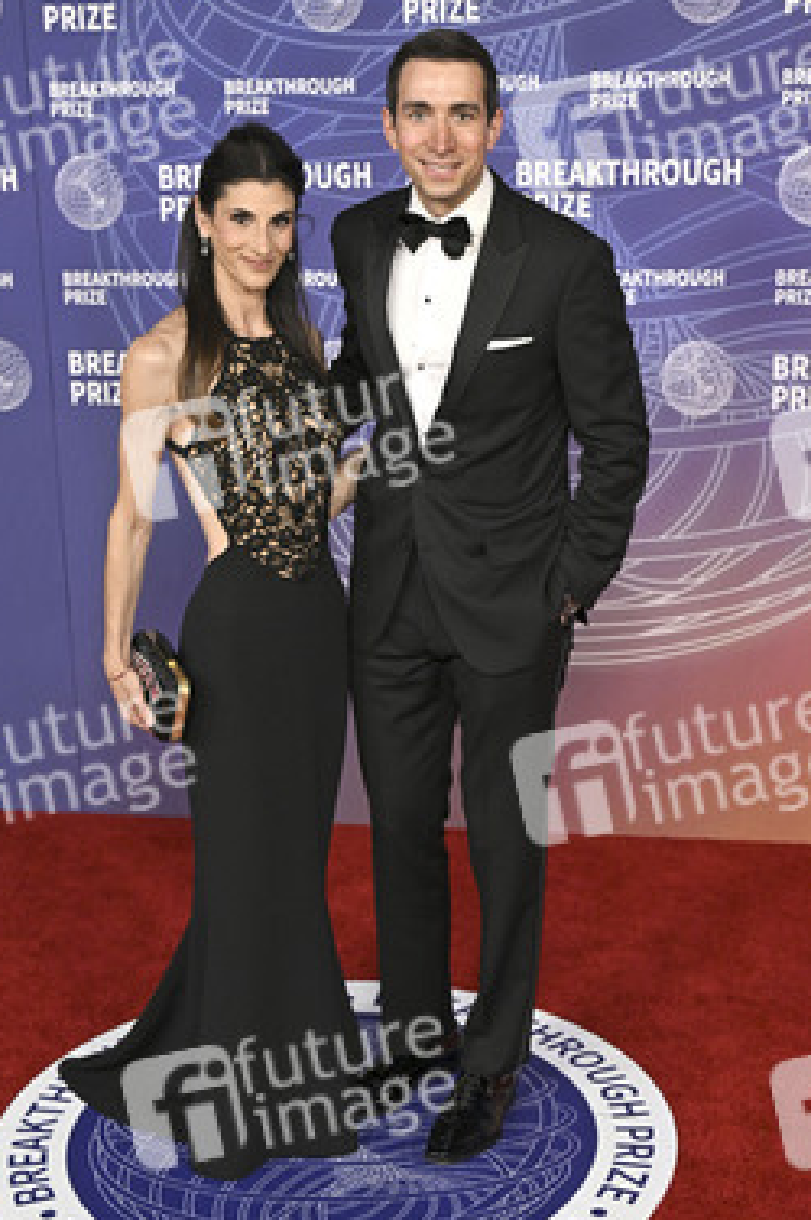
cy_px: 607
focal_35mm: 49
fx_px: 1659
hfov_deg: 27.5
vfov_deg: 40.4
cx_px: 383
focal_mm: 46
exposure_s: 1/320
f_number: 4
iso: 2000
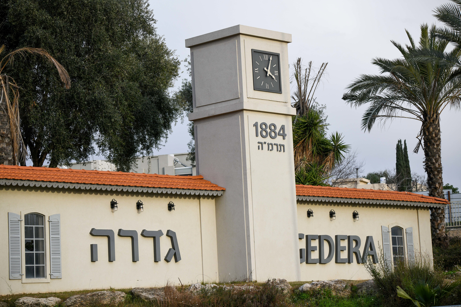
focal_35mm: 100
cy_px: 154
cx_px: 230
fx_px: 1280
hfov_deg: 20.4
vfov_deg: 13.7
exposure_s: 1/1000
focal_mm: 100
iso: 640
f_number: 5
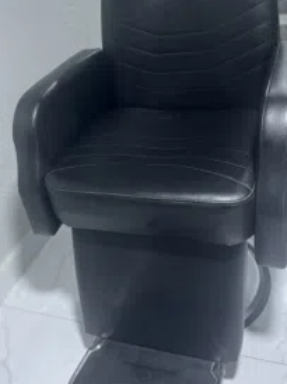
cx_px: 133
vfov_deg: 48.9
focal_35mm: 38
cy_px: 164
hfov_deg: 37.6
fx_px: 421
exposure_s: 1/50
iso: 250
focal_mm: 5.1
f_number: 1.6
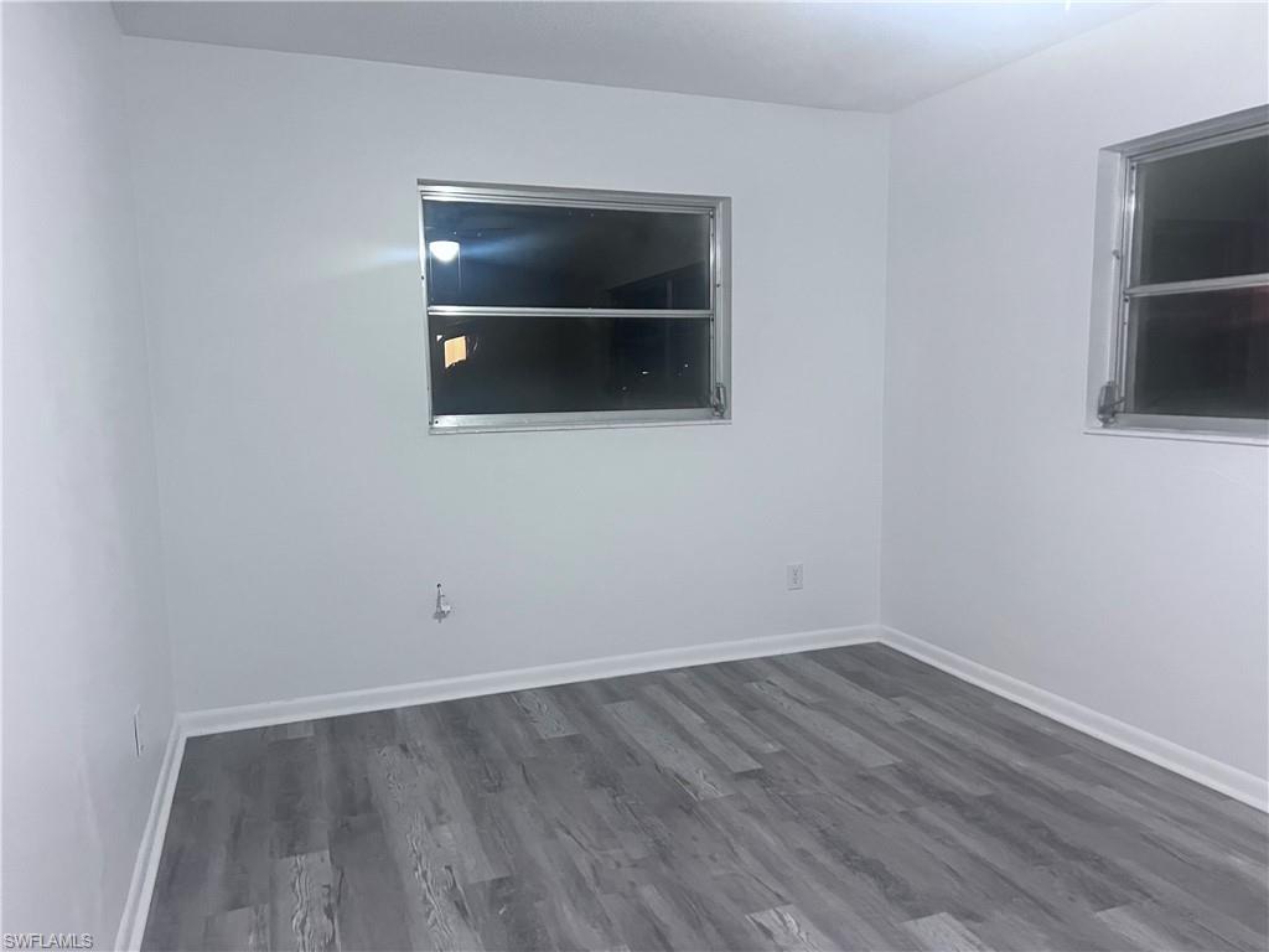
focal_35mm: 26
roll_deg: +1.7
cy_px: 476
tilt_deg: -8.6
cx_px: 634
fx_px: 953
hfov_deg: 67.3
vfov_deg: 53.1
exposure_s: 1/60
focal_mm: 5.7
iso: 320
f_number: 1.5
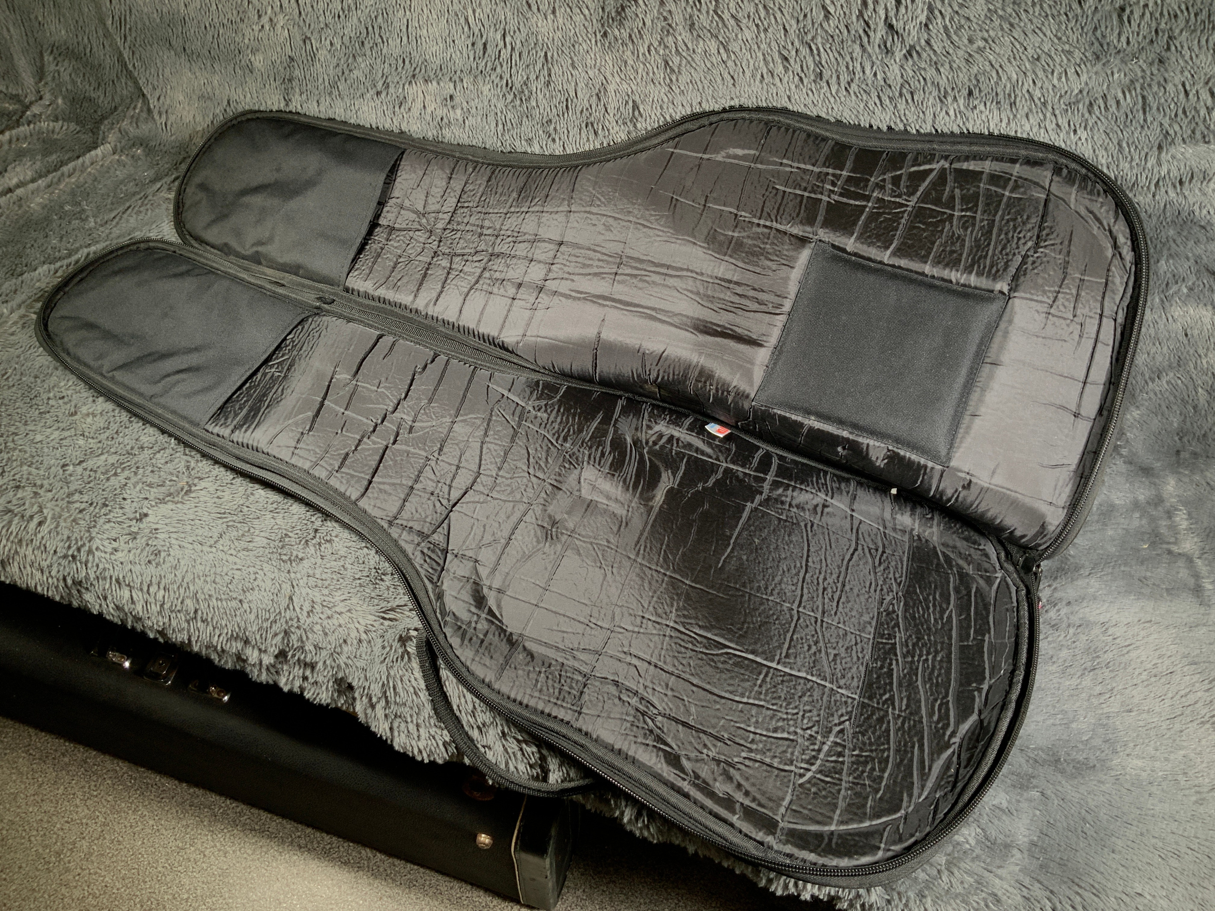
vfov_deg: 48.2
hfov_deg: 61.7
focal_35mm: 29
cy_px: 456
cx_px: 608
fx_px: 1018
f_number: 1.8
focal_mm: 3
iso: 50
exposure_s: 1/62
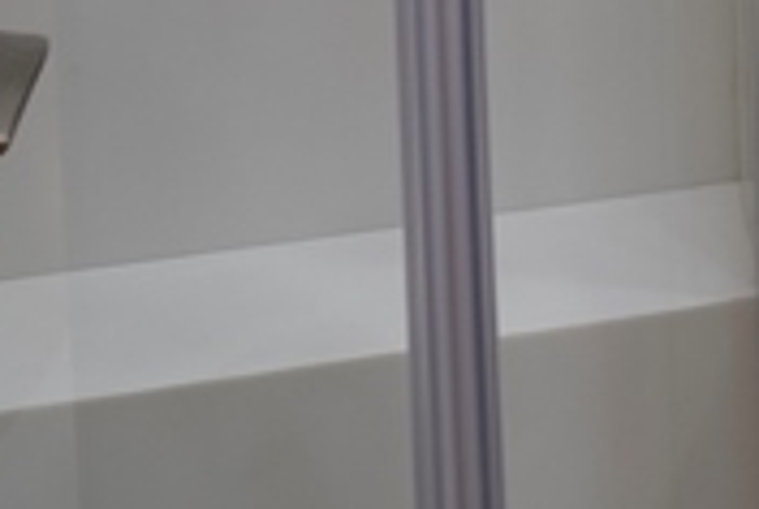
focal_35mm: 88
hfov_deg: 17.9
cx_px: 1406
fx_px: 1858
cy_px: -738
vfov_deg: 12.2
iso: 200
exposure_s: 1/6
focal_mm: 10
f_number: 7.1
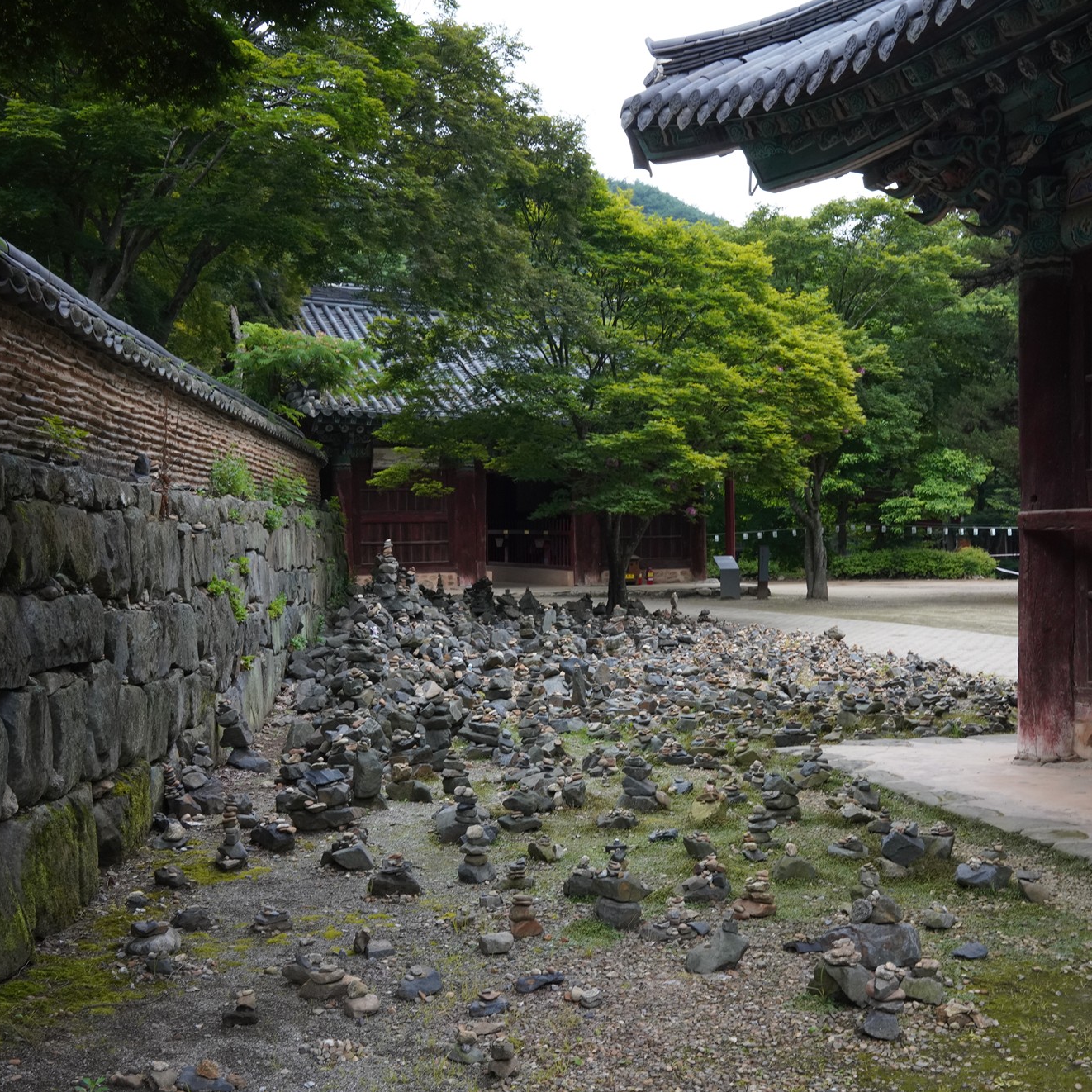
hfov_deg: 37.4
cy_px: 544
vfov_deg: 37.6
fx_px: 1606
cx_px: 650
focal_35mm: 45
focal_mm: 35
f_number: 14
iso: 1600
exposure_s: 1/100
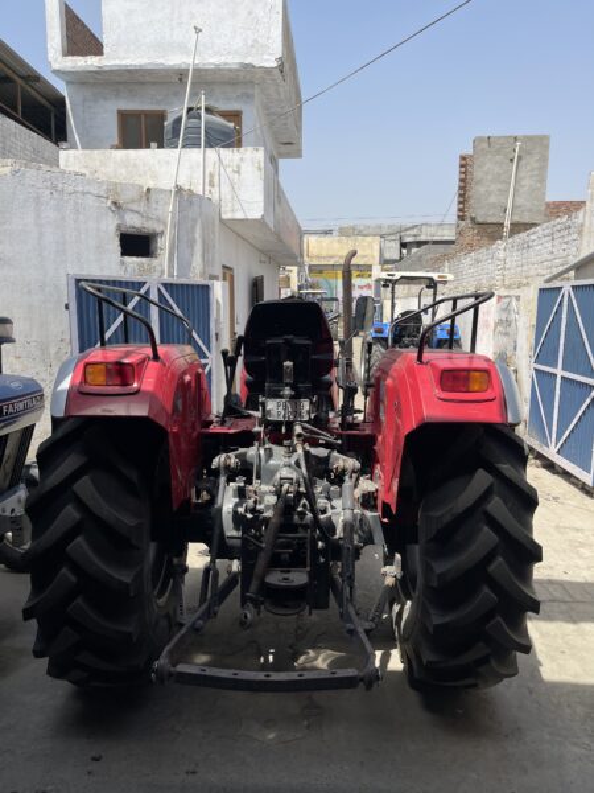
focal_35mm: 25
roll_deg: -0.7
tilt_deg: -9.6
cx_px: 297
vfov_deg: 69.4
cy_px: 396
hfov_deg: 54.9
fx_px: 572
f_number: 1.6
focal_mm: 5.1
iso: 32
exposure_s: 1/2288
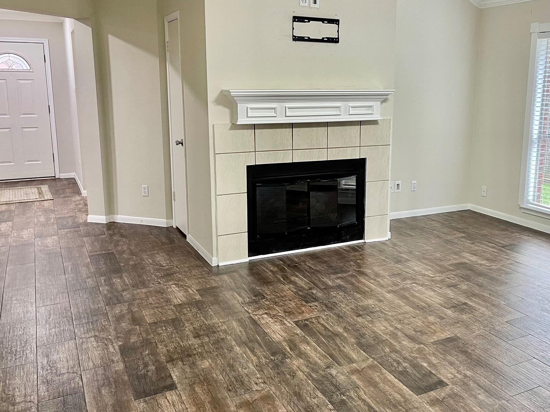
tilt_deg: -11.0
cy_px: 175
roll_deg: -0.3
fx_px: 524
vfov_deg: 42.8
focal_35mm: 33
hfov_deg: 55.1
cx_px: 315
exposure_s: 1/60
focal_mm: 5.1
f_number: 1.6
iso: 160
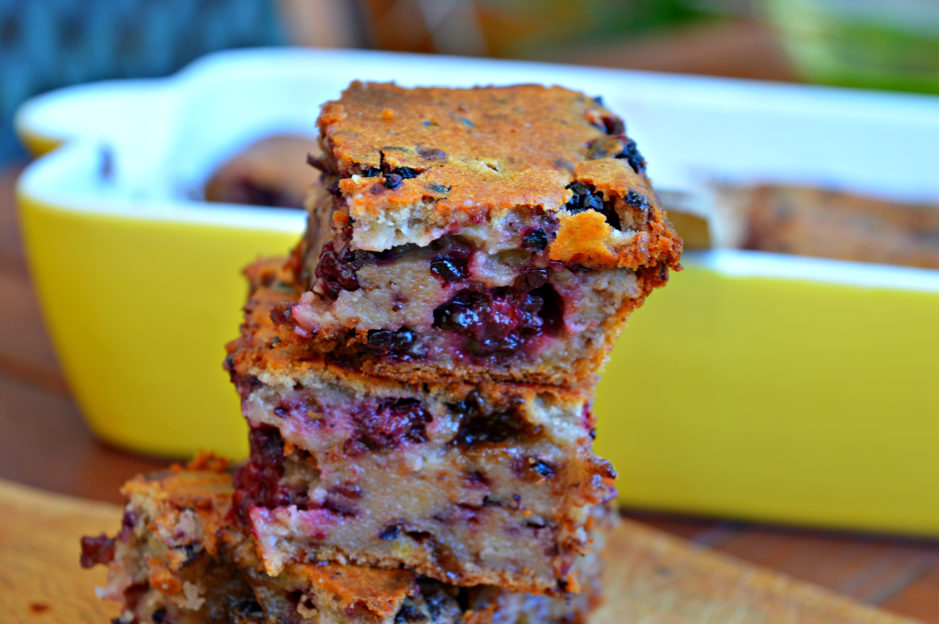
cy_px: 312
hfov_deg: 24.6
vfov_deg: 16.5
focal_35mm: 82
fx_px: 2150
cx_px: 470
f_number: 6.3
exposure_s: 1/8
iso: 100
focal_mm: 55
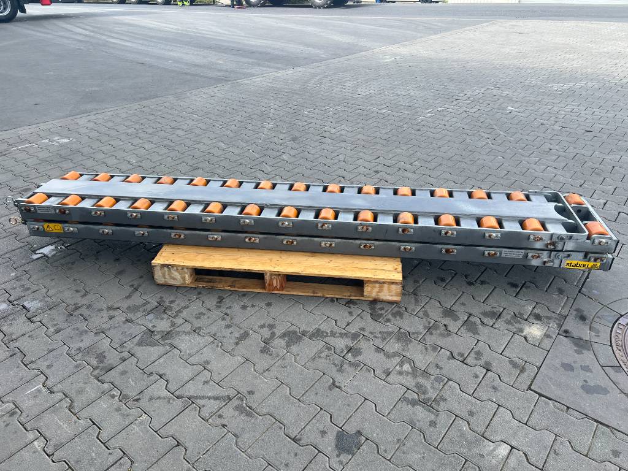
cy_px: 236
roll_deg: +0.0
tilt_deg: -28.5
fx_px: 472
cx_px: 314
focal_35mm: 26
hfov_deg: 67.3
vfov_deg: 53.1
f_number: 1.5
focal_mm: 5.7
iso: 50
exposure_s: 1/1029
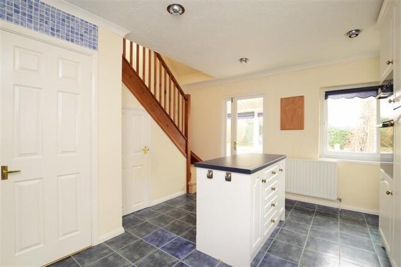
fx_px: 184
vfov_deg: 72.0
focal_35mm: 16
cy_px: 134
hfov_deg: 95.0
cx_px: 200
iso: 400
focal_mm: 11
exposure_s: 1/5
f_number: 7.1
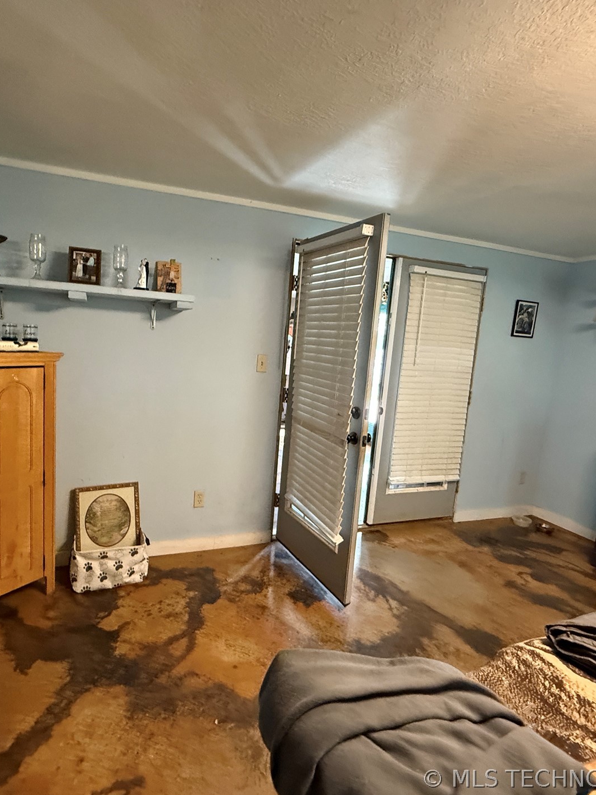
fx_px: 436
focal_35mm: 19
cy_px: 393
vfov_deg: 84.7
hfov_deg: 68.2
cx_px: 246
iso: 800
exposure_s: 1/60
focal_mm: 2.22
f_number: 2.2
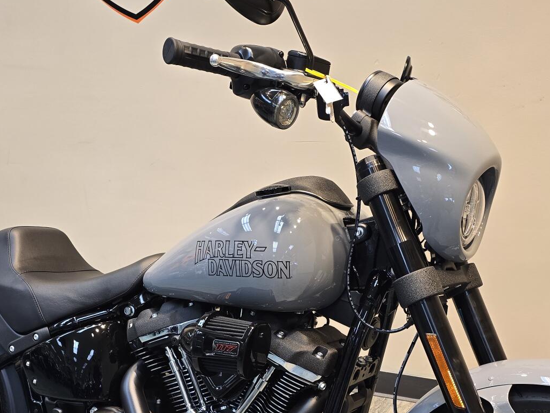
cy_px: 338
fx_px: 715
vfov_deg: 31.3
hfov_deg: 42.0
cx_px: 304
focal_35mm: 45
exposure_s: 1/120
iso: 200
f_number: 1.7
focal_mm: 6.3
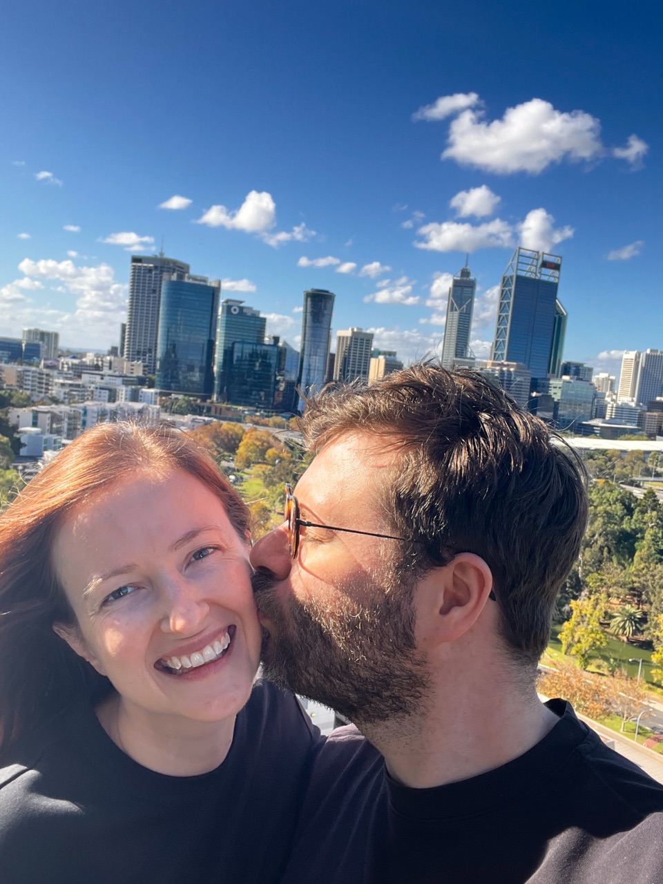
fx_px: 766
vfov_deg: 60.0
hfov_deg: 46.8
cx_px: 332
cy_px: 442
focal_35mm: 30
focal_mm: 2.71
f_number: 2.2
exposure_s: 1/416
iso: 32
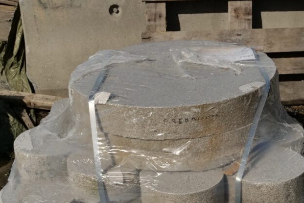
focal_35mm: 66
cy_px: 146
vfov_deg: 20.5
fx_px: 557
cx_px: 187
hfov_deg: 30.4
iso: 4000
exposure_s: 1/1000
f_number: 8
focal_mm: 40
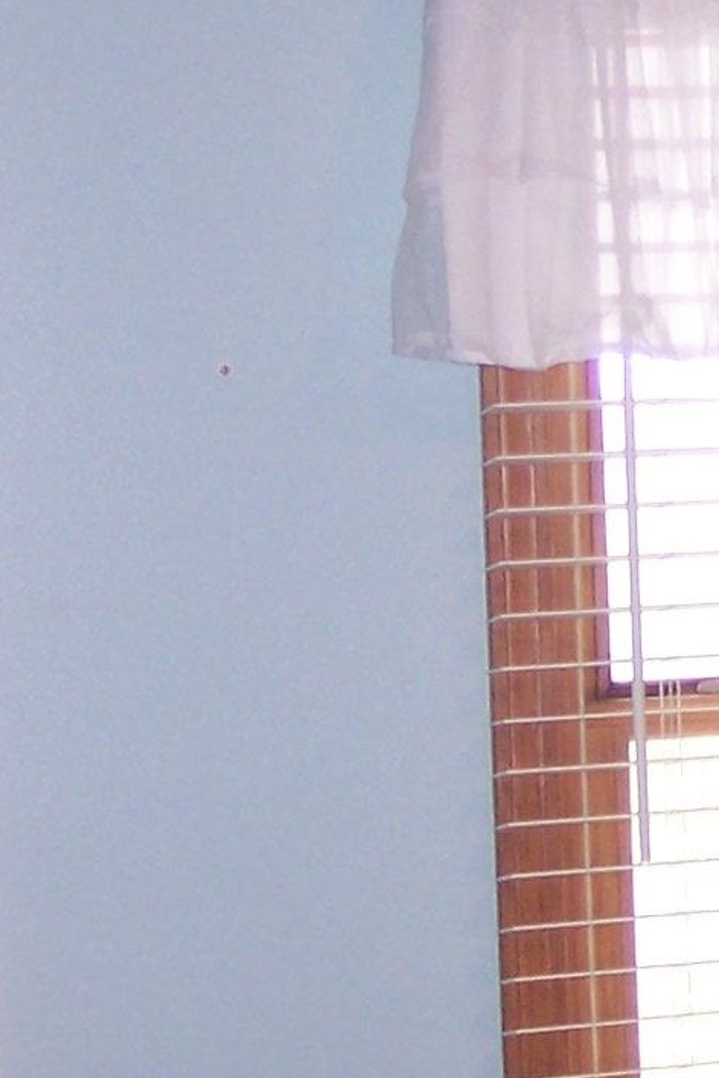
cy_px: 626
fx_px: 4314
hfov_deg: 9.0
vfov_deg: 14.2
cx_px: 1398
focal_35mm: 144
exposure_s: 1/45
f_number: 2.8
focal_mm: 8
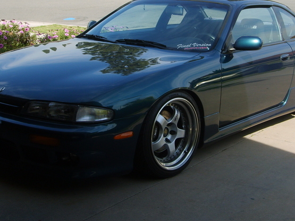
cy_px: 75
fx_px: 528
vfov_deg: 23.5
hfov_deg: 31.2
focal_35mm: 62
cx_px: 145
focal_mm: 7.2
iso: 50
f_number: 3
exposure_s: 1/500
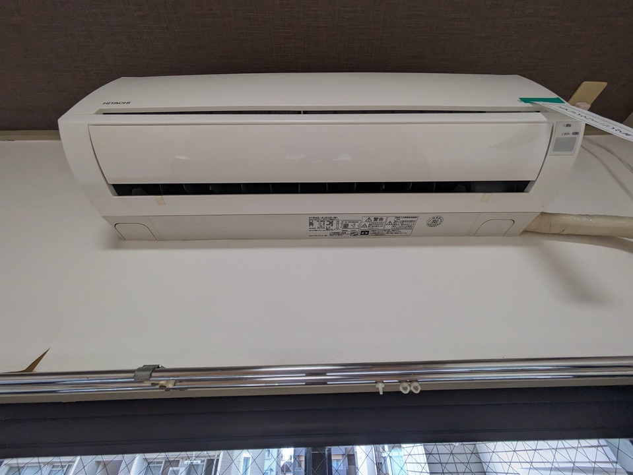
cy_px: 238
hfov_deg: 102.0
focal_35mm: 14
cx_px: 316
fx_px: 256
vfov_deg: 85.7
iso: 175
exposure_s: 1/120
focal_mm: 1.83
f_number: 2.2
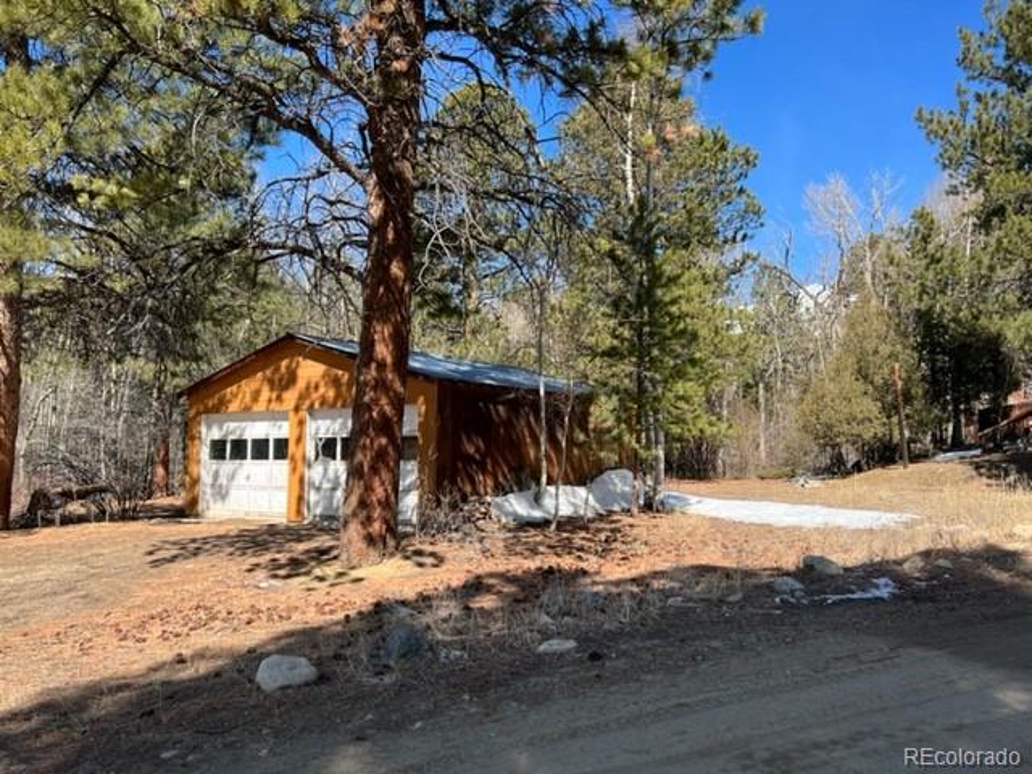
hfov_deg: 67.3
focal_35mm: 26
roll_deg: +0.0
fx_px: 775
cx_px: 516
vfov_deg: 53.1
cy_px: 387
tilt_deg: +5.3
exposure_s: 1/1838
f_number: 1.5
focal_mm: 5.7
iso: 50
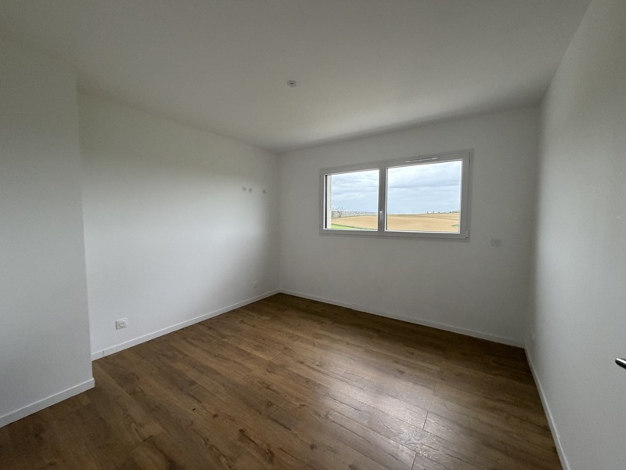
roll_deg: +0.9
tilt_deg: -2.9
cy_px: 235
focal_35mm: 14
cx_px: 313
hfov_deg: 102.1
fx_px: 253
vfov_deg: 85.7
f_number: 2.2
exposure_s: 1/67
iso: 320
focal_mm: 2.22
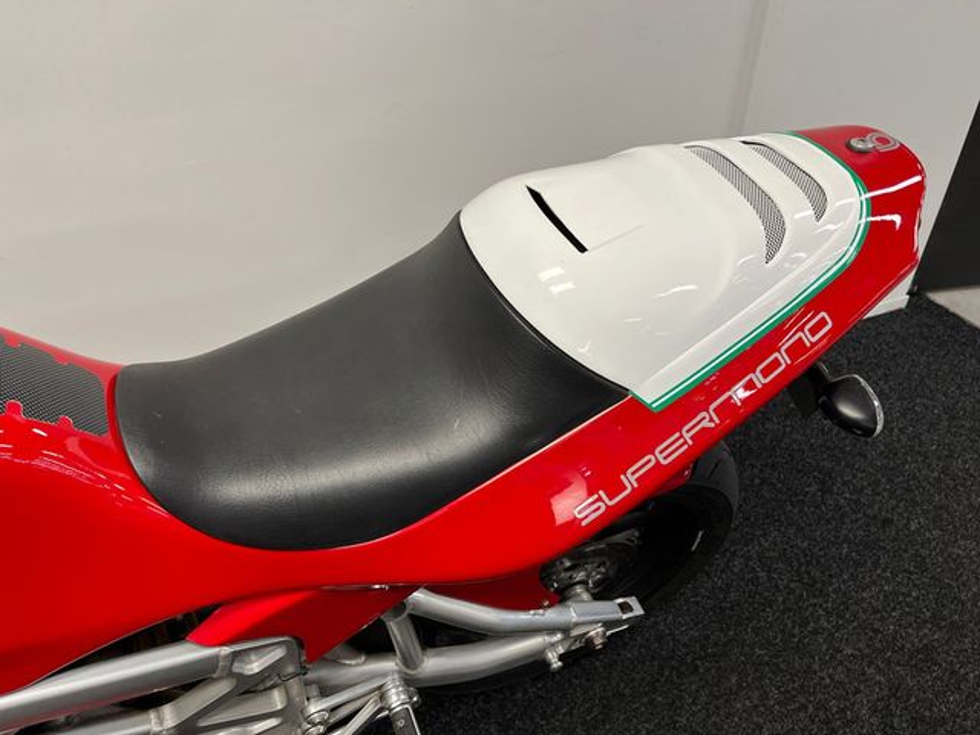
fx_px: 736
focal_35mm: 26
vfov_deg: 53.1
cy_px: 368
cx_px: 490
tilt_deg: -37.1
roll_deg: +2.2
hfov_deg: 67.3
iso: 125
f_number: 1.6
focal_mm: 5.1
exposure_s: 1/100
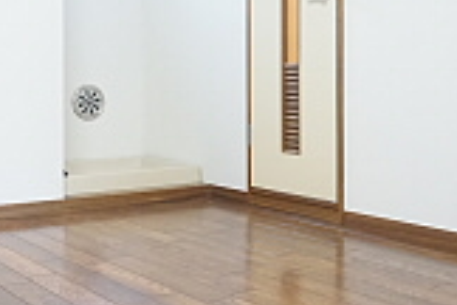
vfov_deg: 21.7
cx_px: 213
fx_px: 787
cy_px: 78
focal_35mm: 62
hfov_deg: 32.4
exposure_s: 1/160
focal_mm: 16
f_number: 3.5
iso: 2500
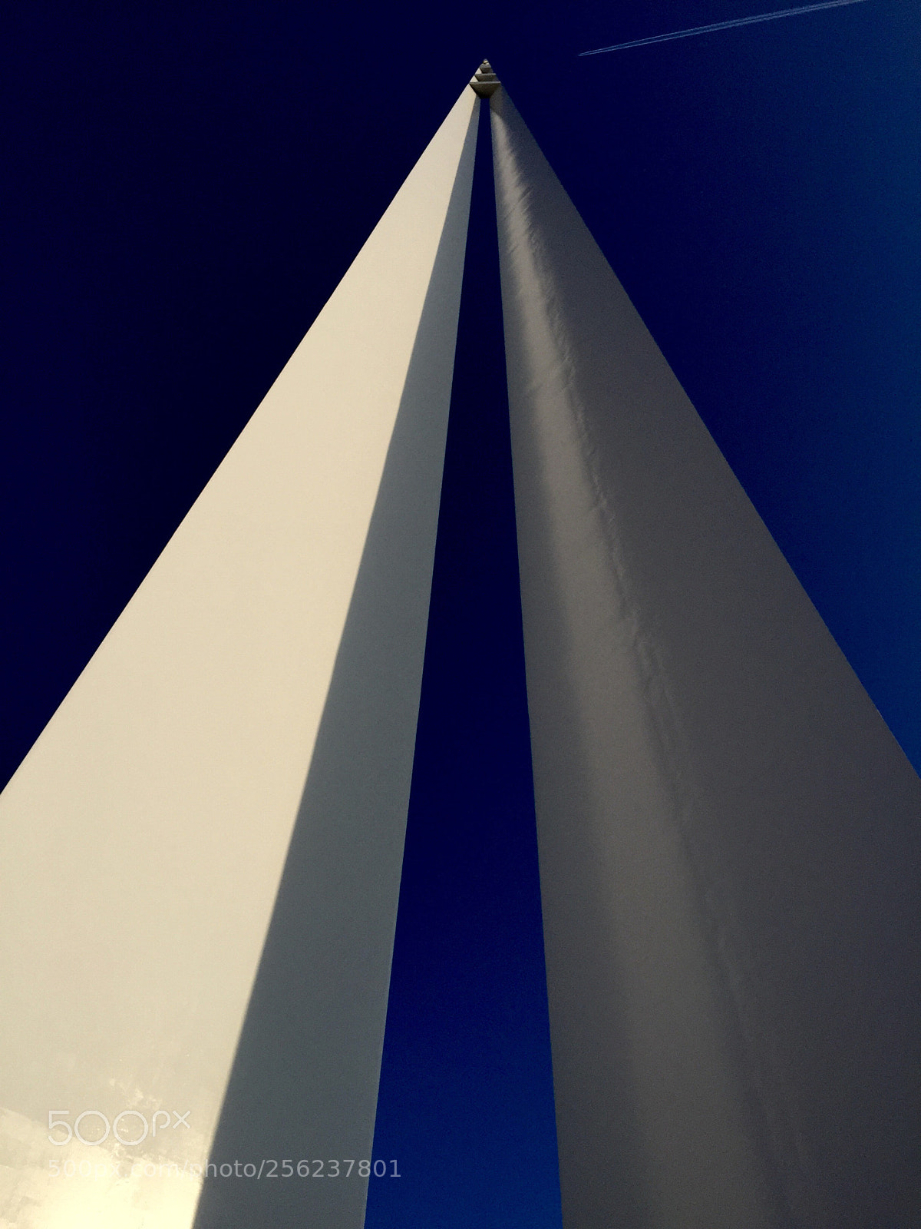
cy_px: 614
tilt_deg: +55.4
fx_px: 1029
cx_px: 460
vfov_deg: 61.7
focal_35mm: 29
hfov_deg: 48.2
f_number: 2.2
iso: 32
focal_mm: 4.15
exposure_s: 1/3968
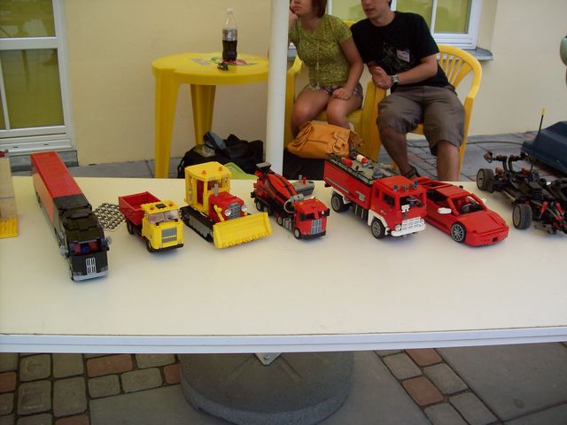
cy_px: 212
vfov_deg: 39.7
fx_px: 590
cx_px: 284
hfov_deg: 51.4
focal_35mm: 36
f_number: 2.7
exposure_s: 1/367
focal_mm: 6
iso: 80
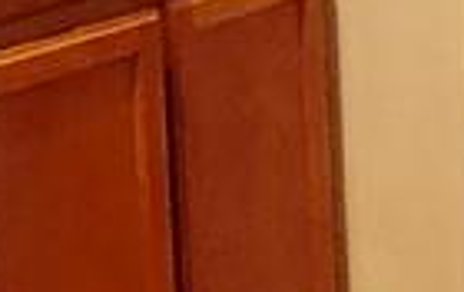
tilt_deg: -6.2
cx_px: 1094
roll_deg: -0.4
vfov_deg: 6.0
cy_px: -143
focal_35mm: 217
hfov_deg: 8.8
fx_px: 2748
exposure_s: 1/15
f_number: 1.8
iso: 80
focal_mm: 3.99
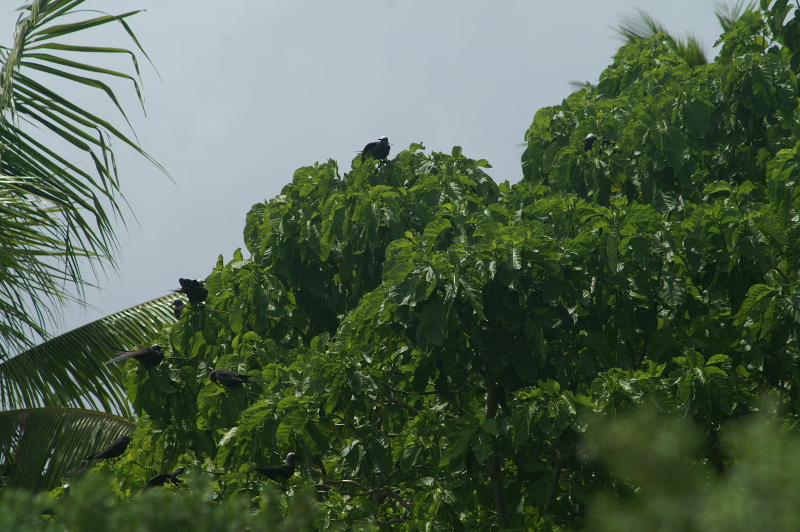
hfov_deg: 4.6
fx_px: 9991
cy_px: 266
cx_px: 400
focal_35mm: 450
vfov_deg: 3.0
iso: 100
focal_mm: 300
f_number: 10
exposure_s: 1/500
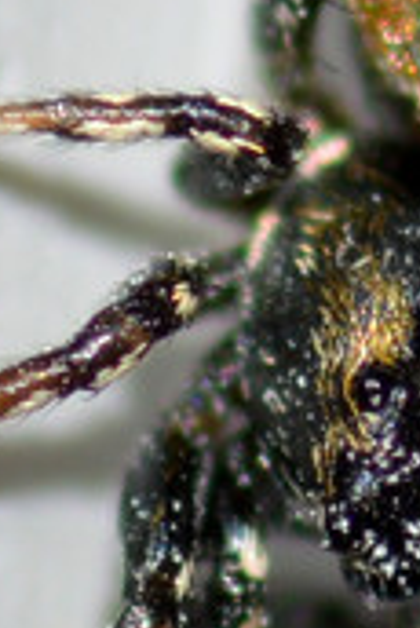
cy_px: 281
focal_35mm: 557
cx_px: 343
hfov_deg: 2.5
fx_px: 9727
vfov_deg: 3.7
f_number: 13
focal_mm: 100
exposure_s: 1/200
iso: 100
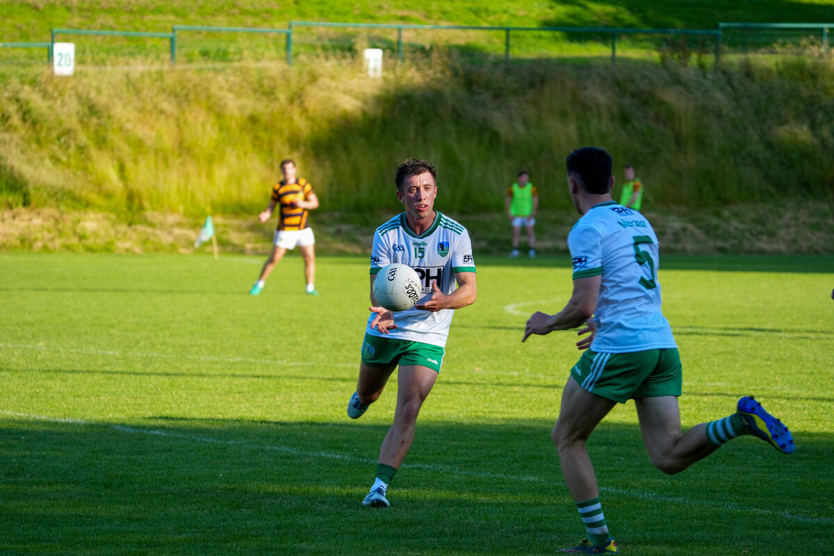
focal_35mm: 200
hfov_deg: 10.3
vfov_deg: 6.9
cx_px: 417
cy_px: 278
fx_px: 4633
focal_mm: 200
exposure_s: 1/1000
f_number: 6.3
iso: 800
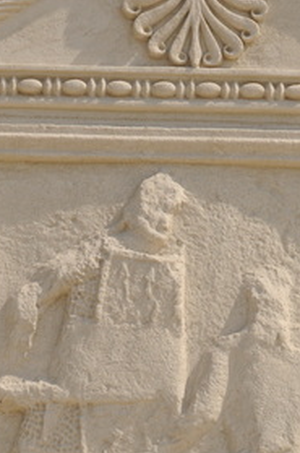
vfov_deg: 5.5
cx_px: 179
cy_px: 459
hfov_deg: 3.7
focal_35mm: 374
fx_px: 4694
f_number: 13
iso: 320
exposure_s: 1/640
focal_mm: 105
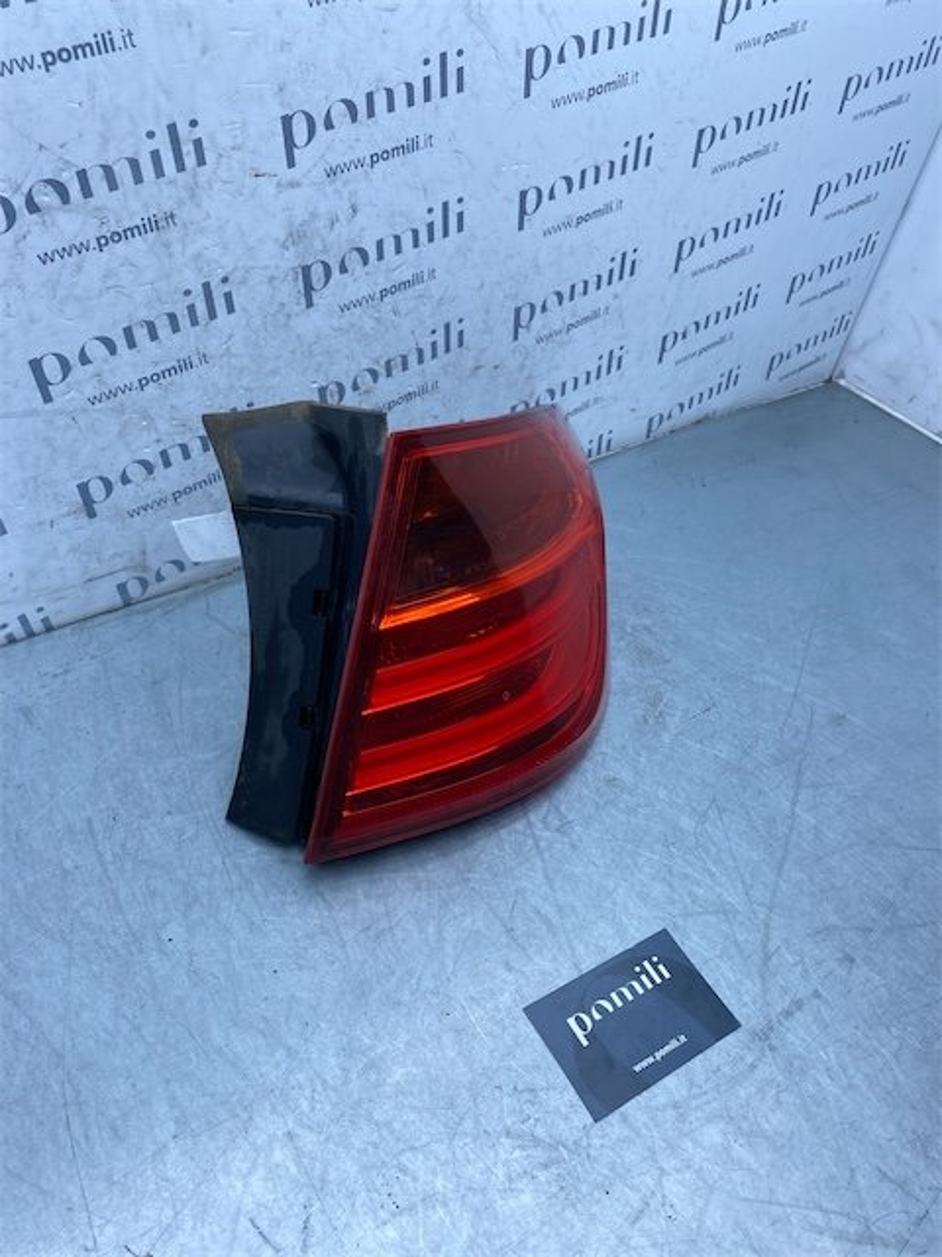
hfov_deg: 53.1
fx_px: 943
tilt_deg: -42.8
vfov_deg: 67.3
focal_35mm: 26
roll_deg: -12.1
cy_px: 628
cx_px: 471
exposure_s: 1/877
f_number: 1.8
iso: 32
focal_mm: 4.25
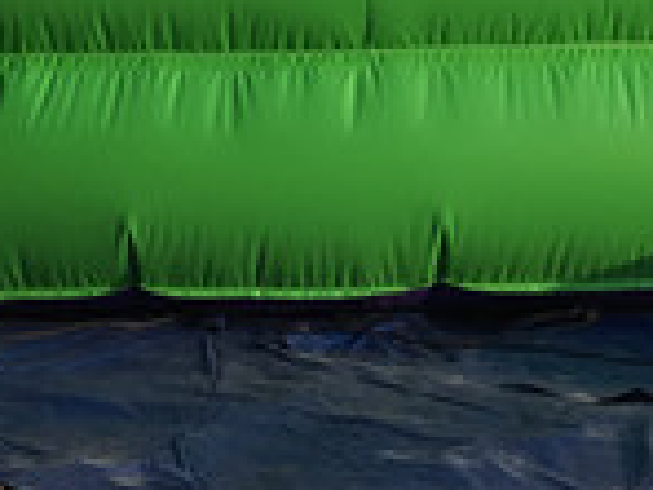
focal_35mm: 147
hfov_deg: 13.4
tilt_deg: +9.7
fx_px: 2773
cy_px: -689
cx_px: 388
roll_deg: +1.2
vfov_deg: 9.1
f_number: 2.2
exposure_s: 1/855
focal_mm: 4.15
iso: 25
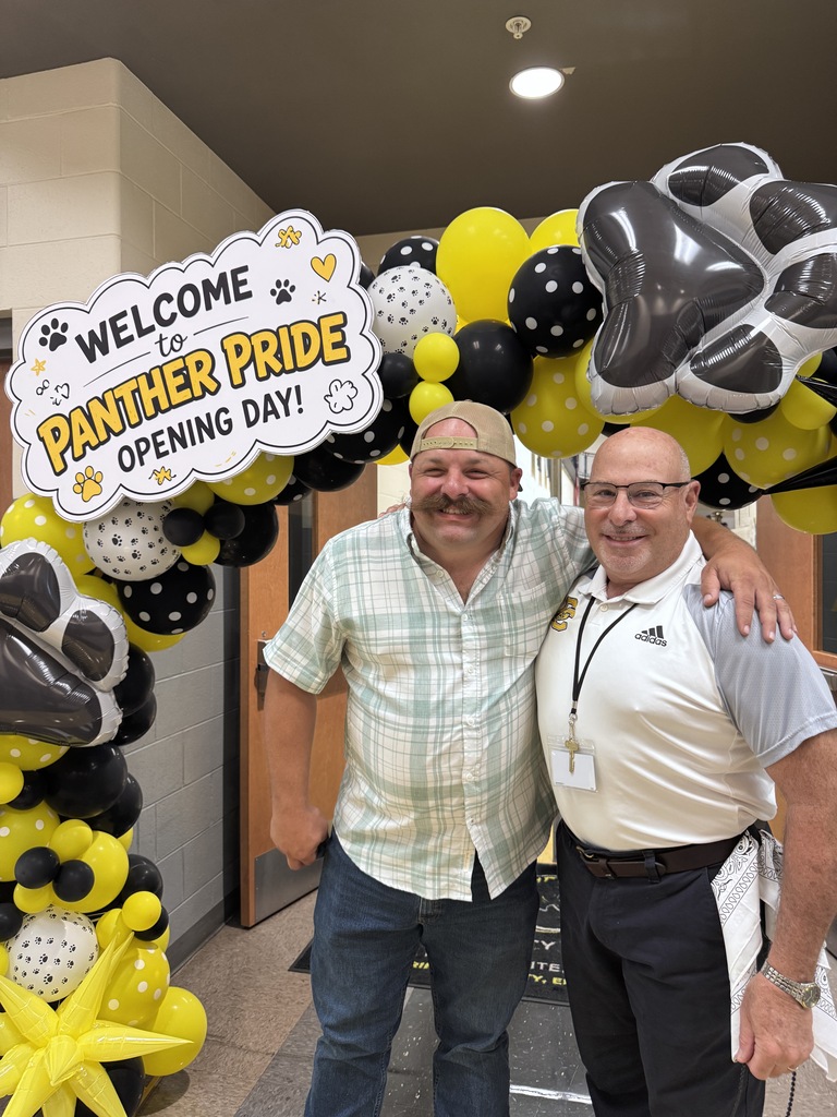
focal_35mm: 24
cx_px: 418
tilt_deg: -1.2
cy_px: 558
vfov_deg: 71.6
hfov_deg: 56.8
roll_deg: -1.1
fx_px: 774
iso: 200
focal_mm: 6.76
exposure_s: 1/60
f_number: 1.78
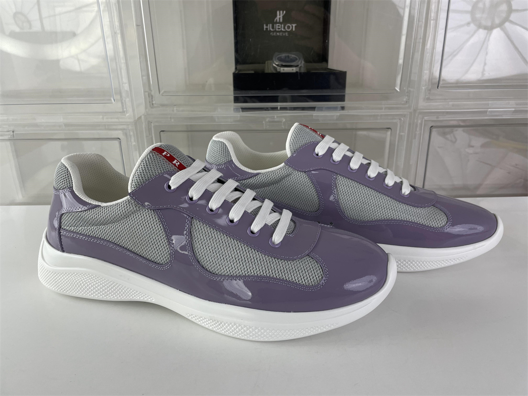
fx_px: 397
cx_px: 264
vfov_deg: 53.1
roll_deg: +1.7
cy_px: 198
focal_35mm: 26
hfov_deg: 67.3
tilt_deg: -21.6
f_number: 1.6
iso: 32
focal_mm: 4.2
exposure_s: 1/310
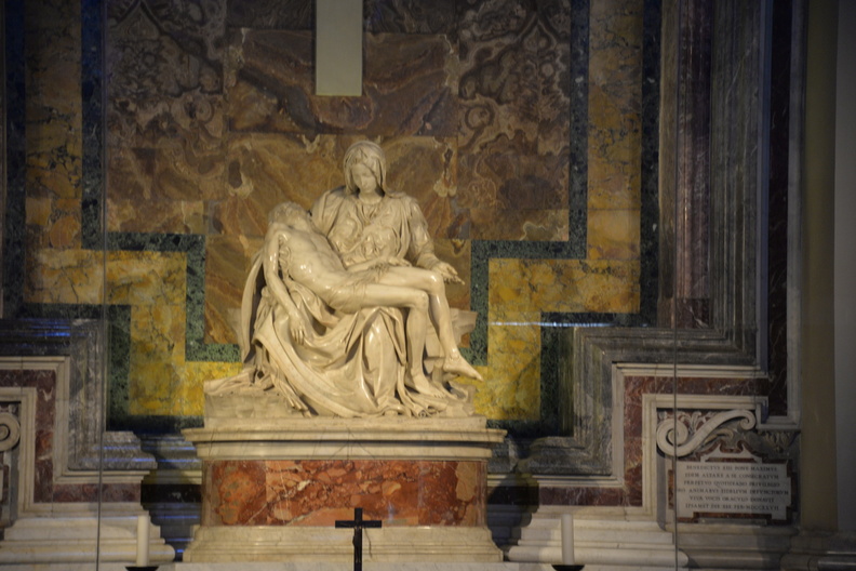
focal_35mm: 180
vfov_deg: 7.6
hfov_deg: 11.4
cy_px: 286
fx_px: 4280
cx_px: 428
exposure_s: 1/10
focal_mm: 180
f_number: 5.6
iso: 1600
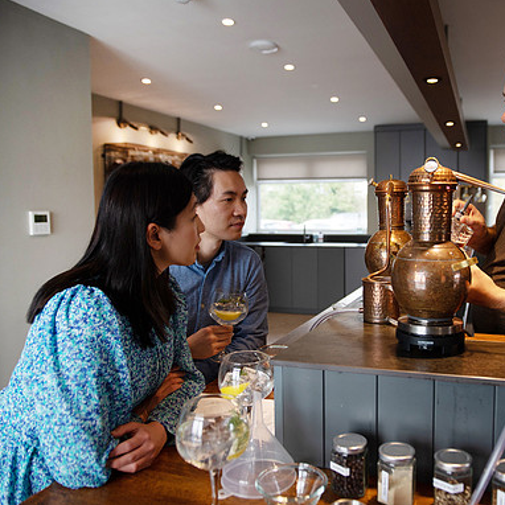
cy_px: 251
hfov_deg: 51.9
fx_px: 512
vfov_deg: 52.5
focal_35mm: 31
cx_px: 323
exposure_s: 1/250
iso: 400
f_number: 2.8
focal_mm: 24
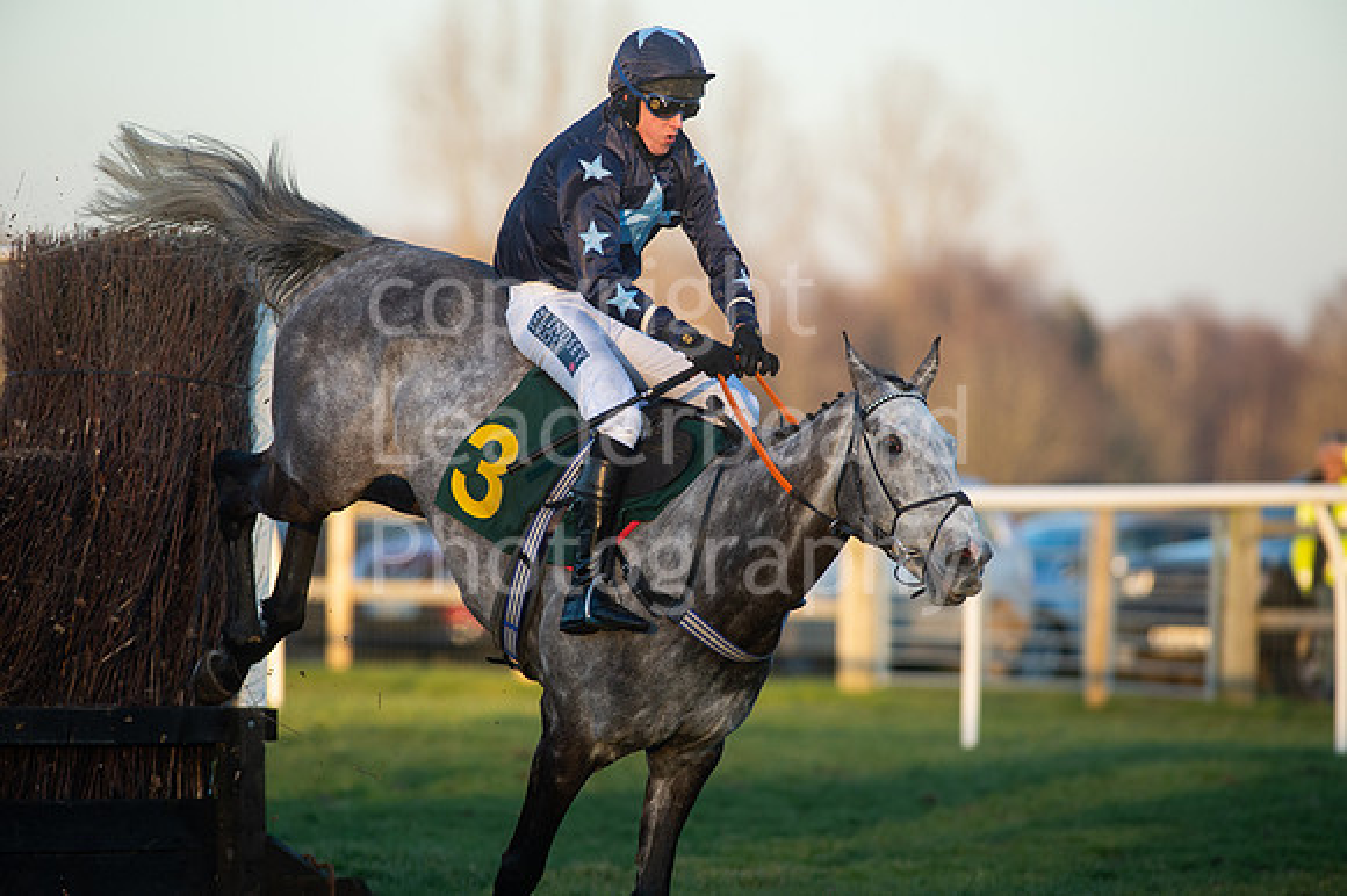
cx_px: 674
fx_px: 11218
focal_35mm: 300
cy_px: 448
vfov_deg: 4.6
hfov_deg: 6.9
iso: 1000
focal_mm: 300
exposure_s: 1/2000
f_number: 5.6
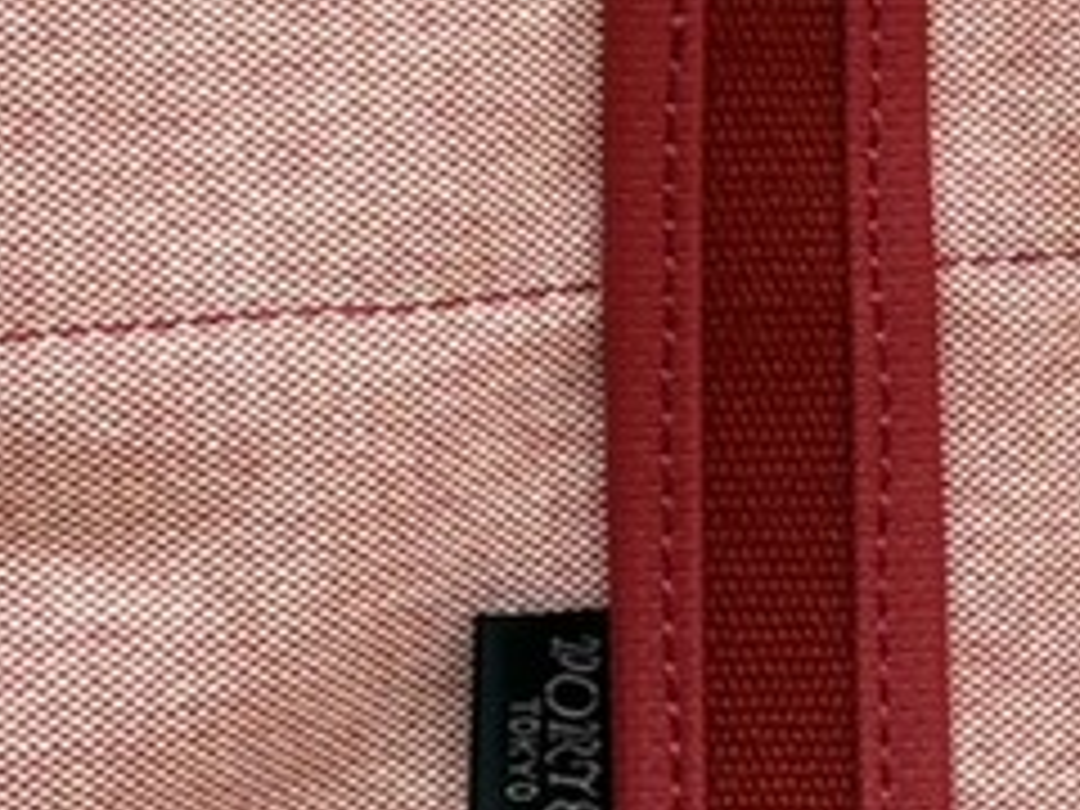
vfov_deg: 7.1
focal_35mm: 208
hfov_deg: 9.3
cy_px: 324
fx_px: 6489
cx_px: 1467
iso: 64
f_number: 1.6
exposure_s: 1/60
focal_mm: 5.96
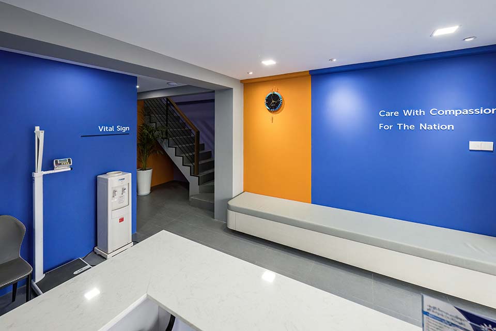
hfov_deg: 104.3
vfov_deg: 81.2
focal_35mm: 14
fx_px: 193
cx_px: 248
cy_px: 166
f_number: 8
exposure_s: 1/200
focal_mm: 14
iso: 4500
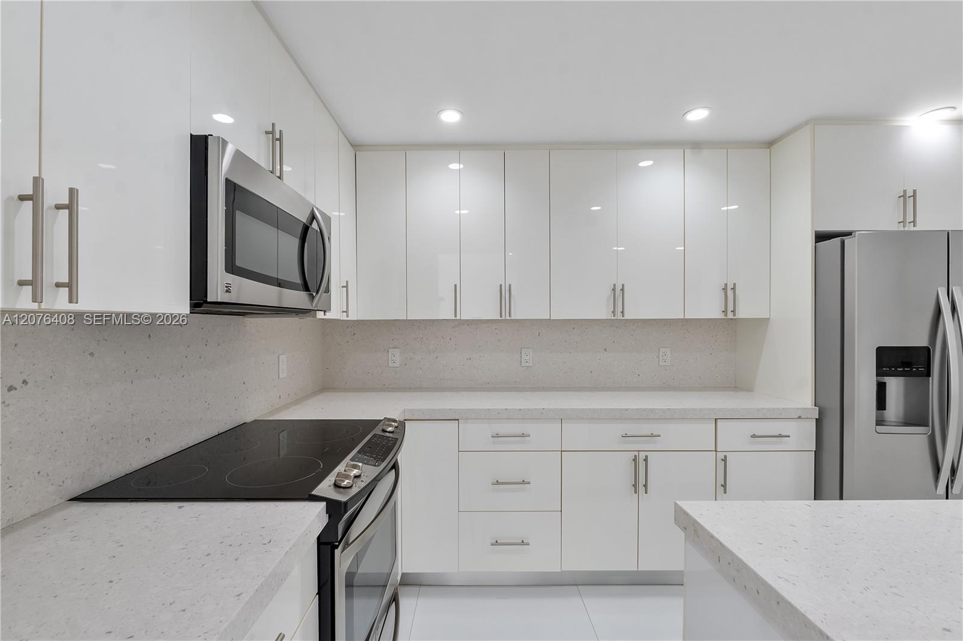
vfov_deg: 77.3
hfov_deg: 100.4
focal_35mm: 15
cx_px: 482
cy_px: 320
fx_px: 401
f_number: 11
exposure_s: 1/10
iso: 160
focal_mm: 10
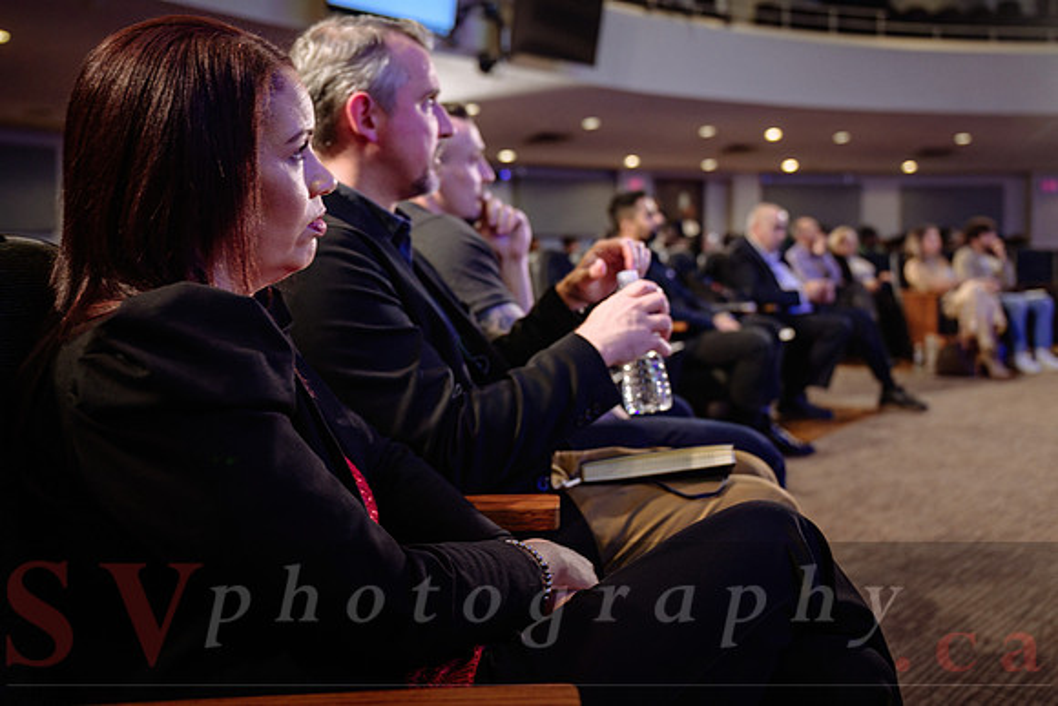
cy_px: 295
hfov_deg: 54.4
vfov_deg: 37.8
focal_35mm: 35
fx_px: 1028
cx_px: 579
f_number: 2.8
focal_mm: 30
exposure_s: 1/80
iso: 1600
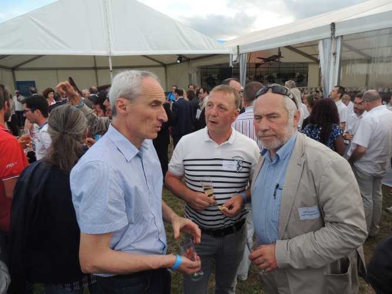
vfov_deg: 56.8
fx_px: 272
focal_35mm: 24
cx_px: 196
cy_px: 147
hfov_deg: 71.6
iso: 100
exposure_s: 1/320
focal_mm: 4.3
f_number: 3
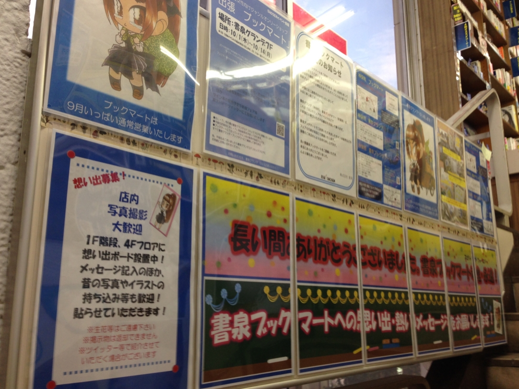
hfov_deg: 54.0
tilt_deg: +12.0
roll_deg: -1.9
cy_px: 195
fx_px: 510
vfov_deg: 41.8
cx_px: 255
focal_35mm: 34
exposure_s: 1/24
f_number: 2.4
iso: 50
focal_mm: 4.12
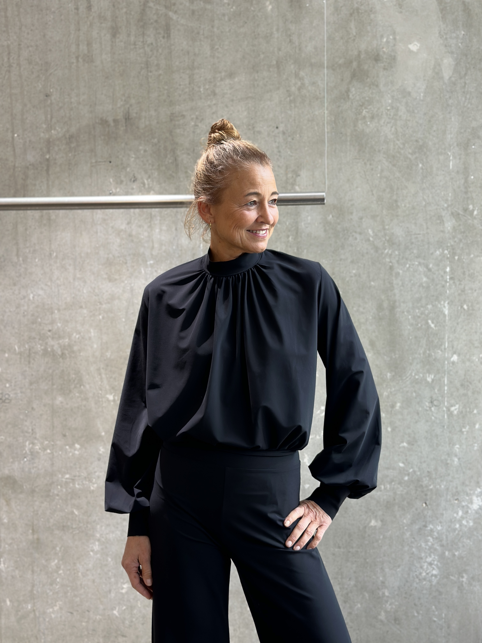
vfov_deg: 39.7
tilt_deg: -2.2
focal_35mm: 48
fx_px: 891
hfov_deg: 30.3
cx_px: 241
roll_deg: -0.2
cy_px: 322
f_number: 1.78
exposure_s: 1/50
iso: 100
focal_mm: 6.86
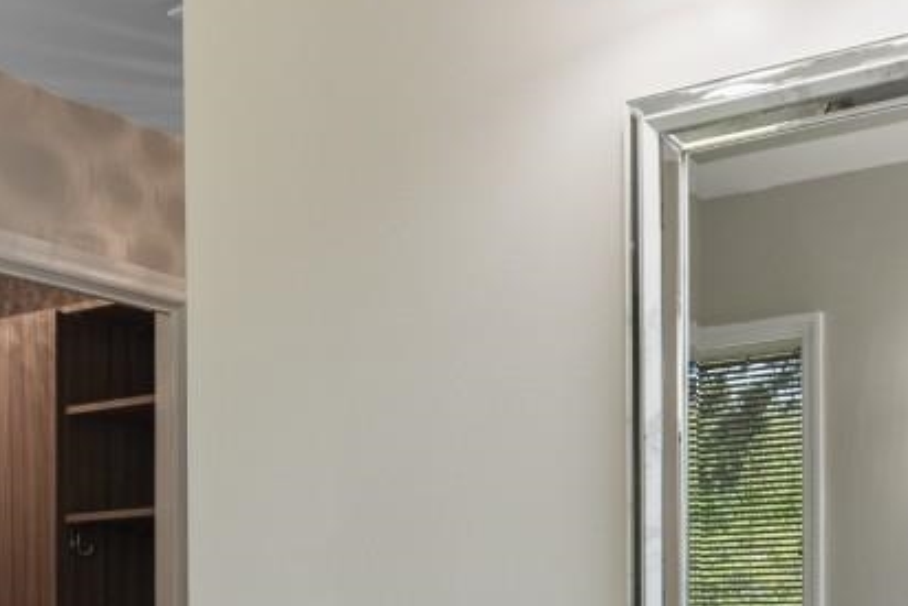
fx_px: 1489
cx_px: 507
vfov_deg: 22.0
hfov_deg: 33.9
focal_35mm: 59
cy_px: 635
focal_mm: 10
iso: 100
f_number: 4.5
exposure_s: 1/13
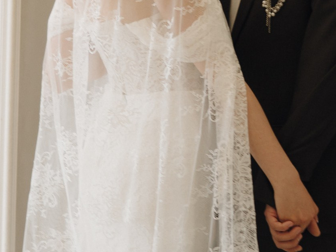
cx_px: 110
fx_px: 1601
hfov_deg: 12.0
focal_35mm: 165
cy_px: 69
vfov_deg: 9.0
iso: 250
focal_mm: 35
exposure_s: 1/160
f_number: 1.4
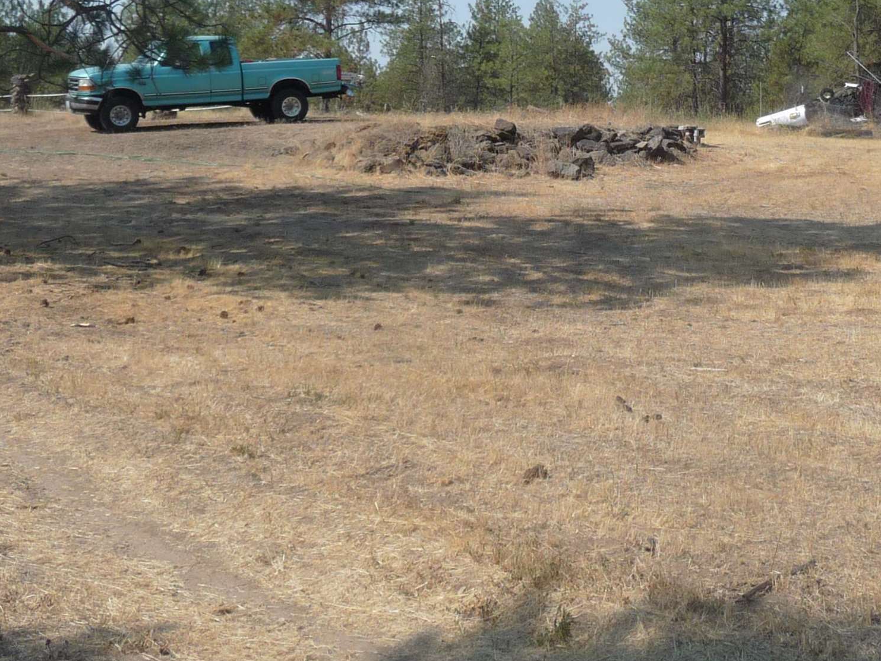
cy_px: 103
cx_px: 636
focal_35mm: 58
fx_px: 1476
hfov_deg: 32.7
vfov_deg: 24.7
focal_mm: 4.7
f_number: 3.3
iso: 100
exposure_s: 1/1000
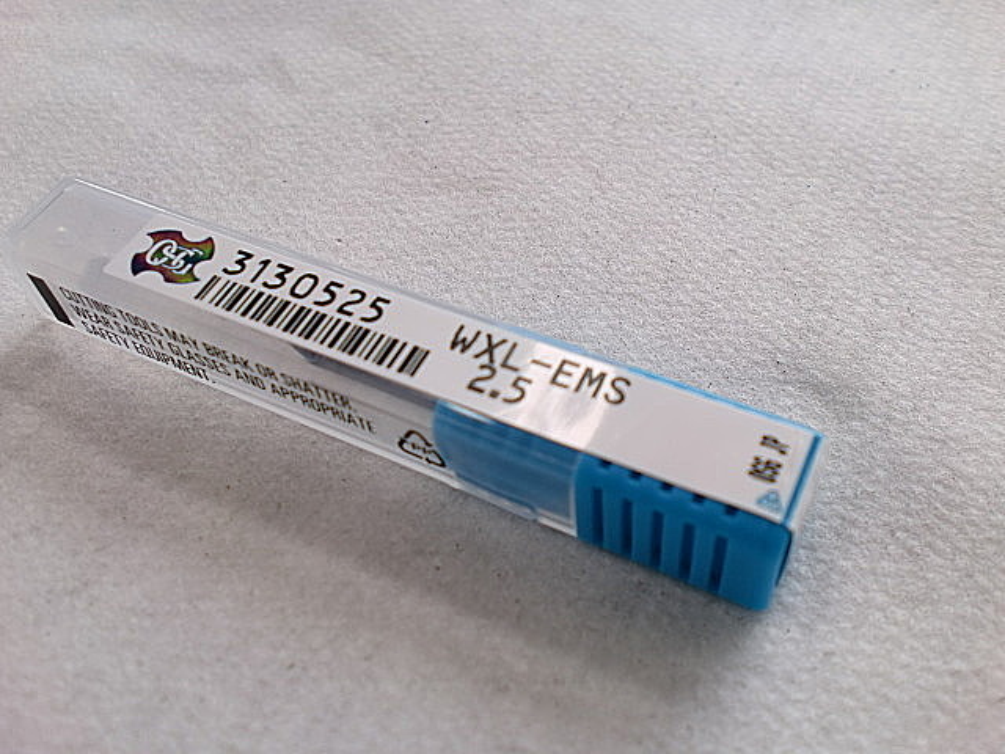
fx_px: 1016
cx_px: 502
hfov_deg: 52.6
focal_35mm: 35
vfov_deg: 40.7
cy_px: 377
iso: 64
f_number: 3.1
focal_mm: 6.3
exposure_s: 1/125
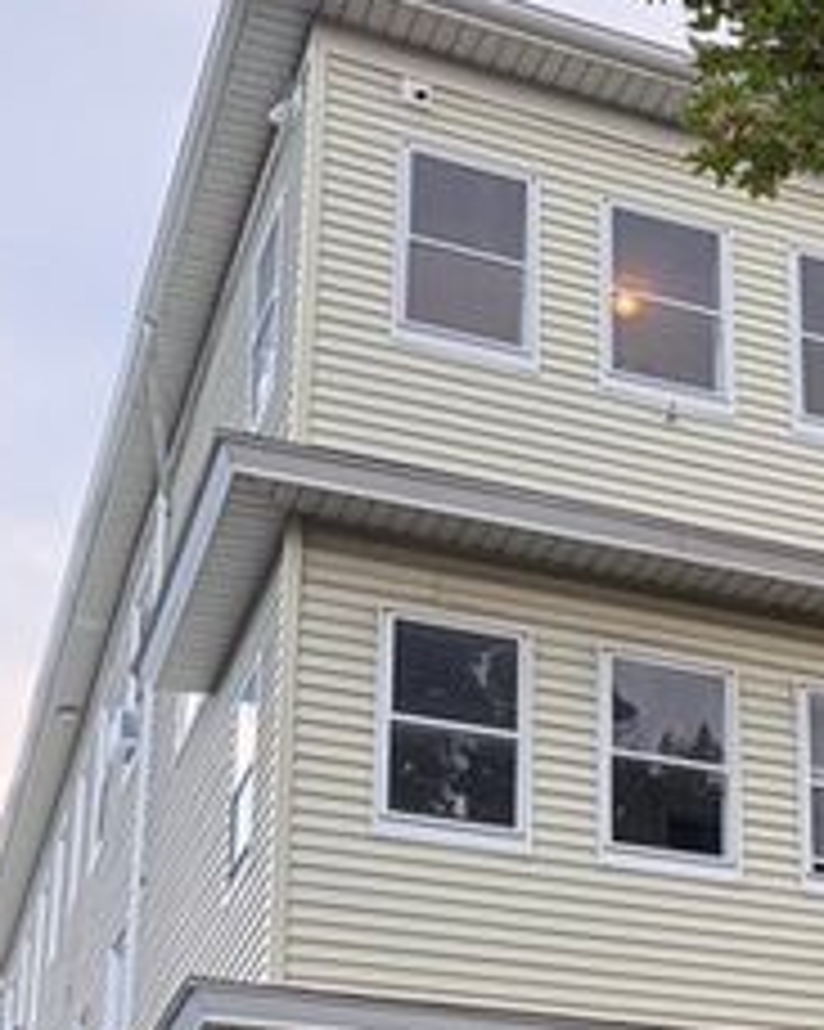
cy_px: 1010
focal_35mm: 74
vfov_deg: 24.6
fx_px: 2257
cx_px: 923
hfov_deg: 19.7
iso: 64
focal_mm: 5.96
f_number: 1.6
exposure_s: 1/187
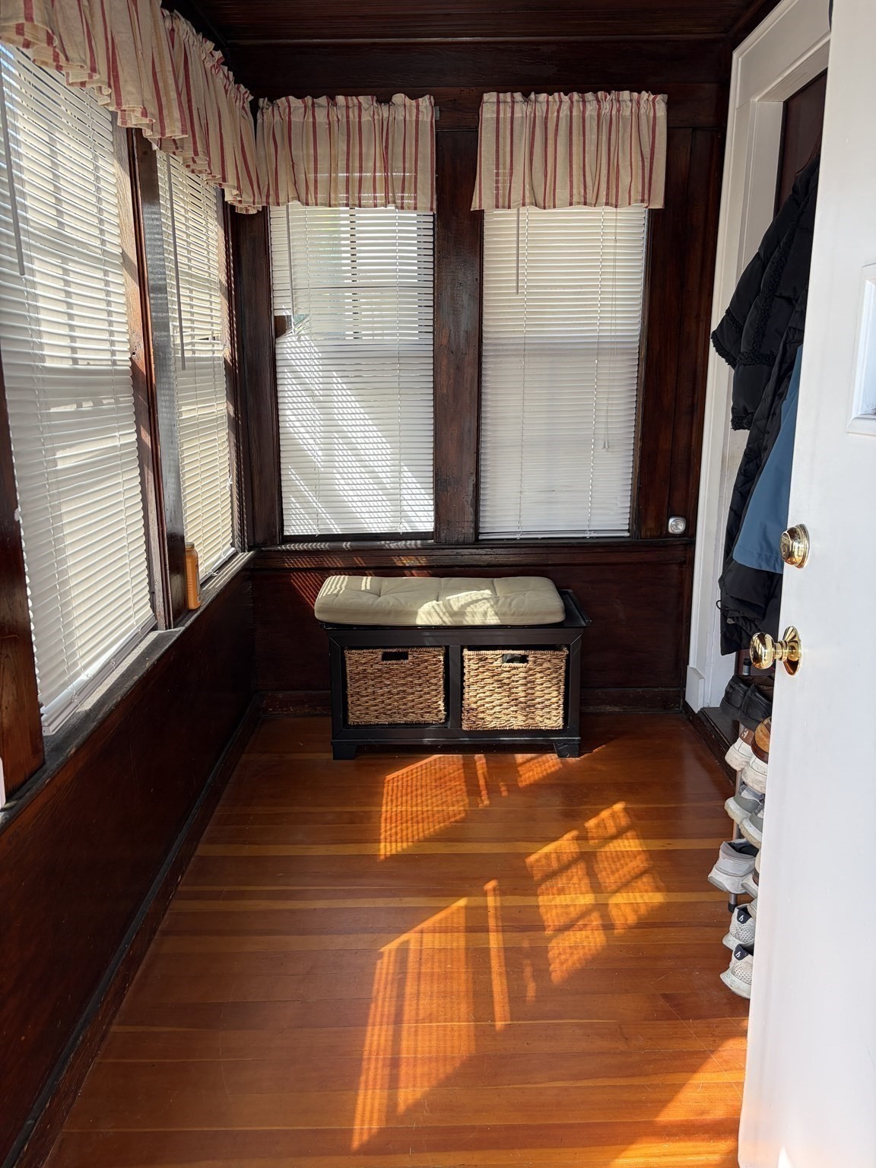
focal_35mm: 26
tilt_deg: -12.6
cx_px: 438
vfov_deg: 67.3
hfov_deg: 53.1
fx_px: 877
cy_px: 584
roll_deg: -0.1
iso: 50
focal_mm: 5.96
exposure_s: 1/231
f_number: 1.6
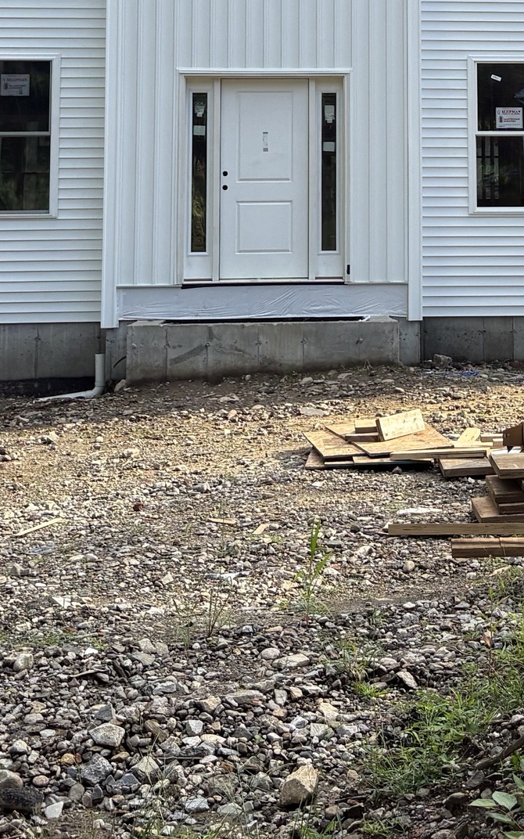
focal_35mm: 79
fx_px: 1805
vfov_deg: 25.2
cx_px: 450
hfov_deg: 16.3
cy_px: 58
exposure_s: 1/1081
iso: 50
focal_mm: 5.96
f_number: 1.6
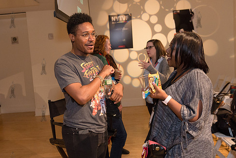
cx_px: 105
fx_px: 295
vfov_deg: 29.9
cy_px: 90
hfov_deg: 43.5
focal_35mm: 45
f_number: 4
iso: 3200
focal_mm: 38
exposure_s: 1/400
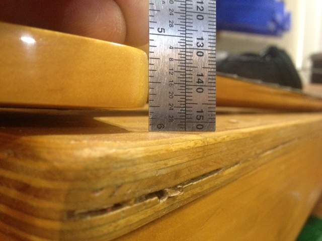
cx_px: 161
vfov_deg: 40.7
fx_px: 326
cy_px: 120
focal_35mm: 35
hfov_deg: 52.6
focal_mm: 4.28
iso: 320
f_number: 2.4
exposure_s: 1/20
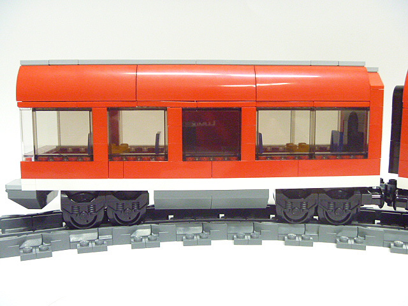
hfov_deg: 52.6
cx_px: 204
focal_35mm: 35
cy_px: 153
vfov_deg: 40.7
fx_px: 413
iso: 800
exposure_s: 1/10
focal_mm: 6.3
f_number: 3.5
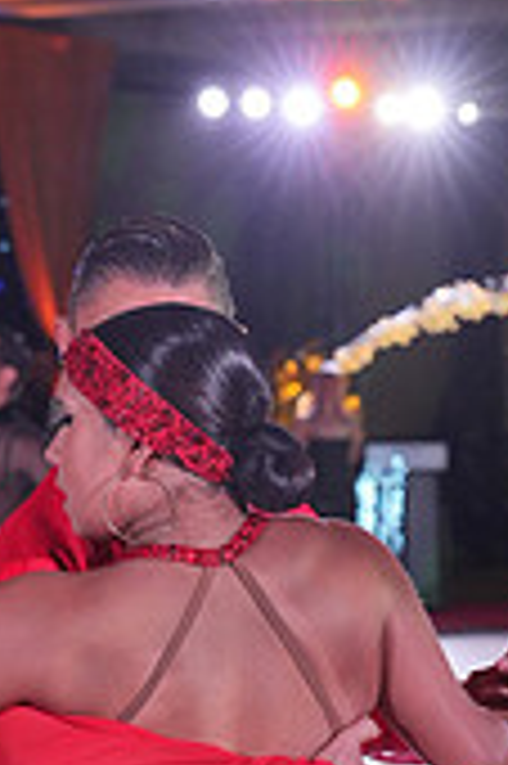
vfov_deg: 11.8
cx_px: 223
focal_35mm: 171
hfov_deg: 8.0
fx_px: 3627
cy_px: 945
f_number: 4
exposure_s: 1/400
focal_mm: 50
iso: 1600
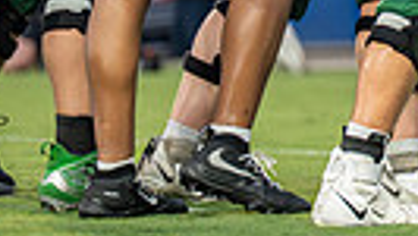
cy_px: -222
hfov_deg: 2.5
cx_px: 524
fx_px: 9615
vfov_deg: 1.4
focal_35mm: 867
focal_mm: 164
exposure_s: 1/1600
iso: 2000
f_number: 2.8
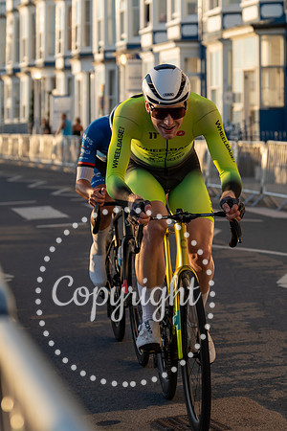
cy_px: 178
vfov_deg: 16.6
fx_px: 1476
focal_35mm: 123
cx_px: 159
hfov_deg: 11.1
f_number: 3.5
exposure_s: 1/1000
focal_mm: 70
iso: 200
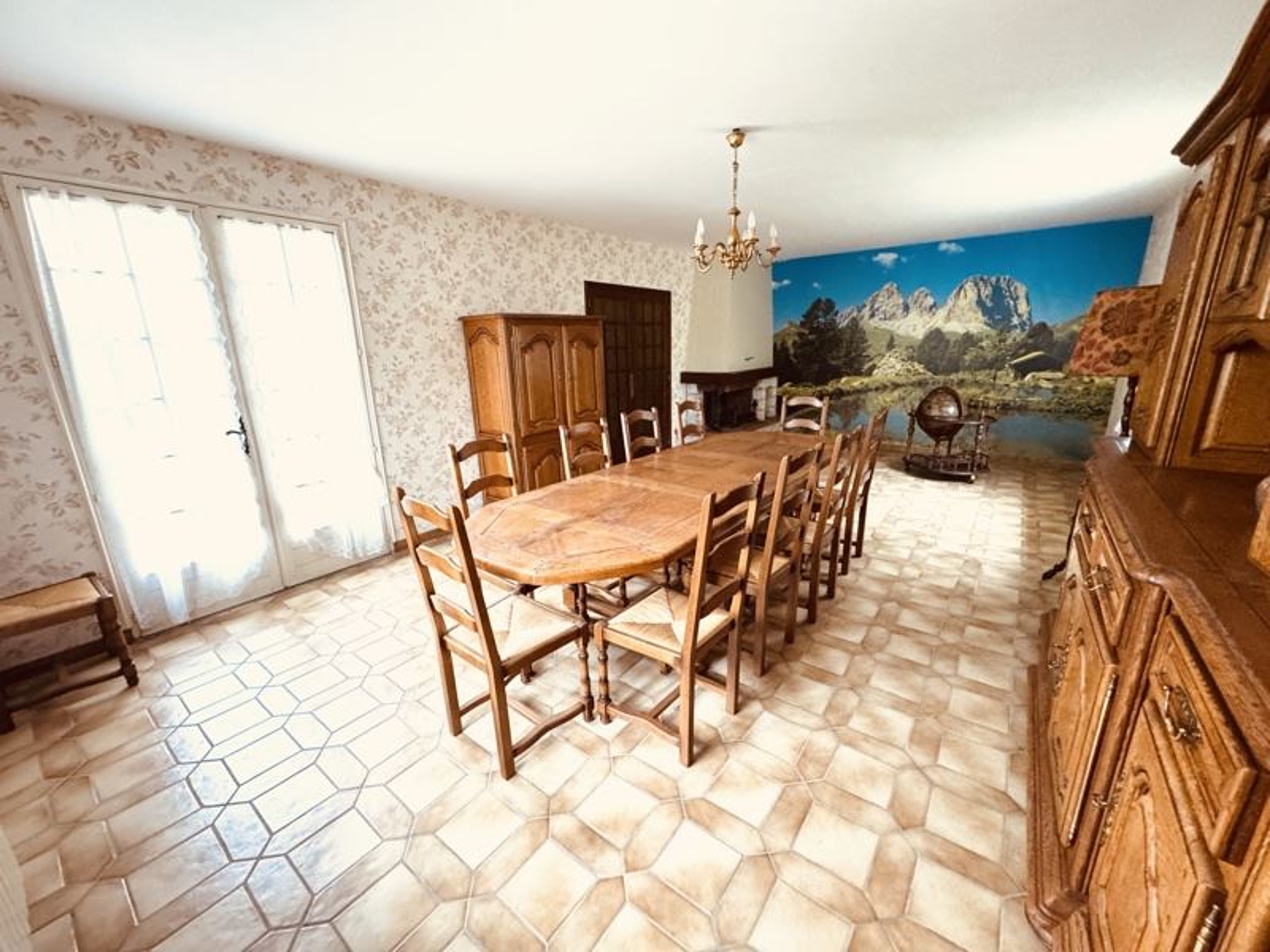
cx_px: 635
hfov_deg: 102.1
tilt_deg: -15.5
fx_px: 514
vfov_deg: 85.7
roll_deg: +1.4
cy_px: 476
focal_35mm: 14
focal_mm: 2.22
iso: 640
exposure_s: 1/60
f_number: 2.2
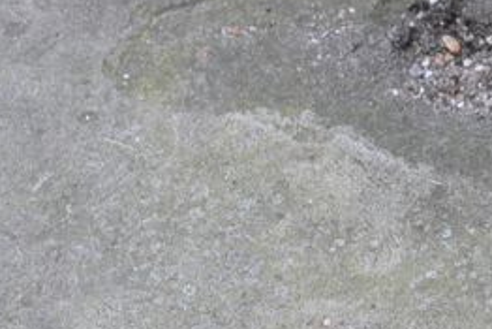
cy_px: -254
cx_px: 702
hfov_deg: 6.0
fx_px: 4635
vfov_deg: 4.0
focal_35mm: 339
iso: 400
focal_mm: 58
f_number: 7.1
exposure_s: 1/40
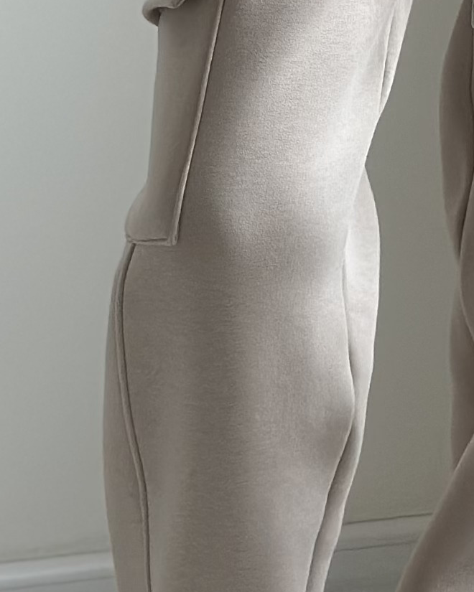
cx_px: 460
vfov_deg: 8.2
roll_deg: -1.6
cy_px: -317
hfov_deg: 6.7
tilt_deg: -1.8
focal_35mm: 229
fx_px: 4016
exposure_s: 1/121
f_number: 1.78
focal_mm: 6.86
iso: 80
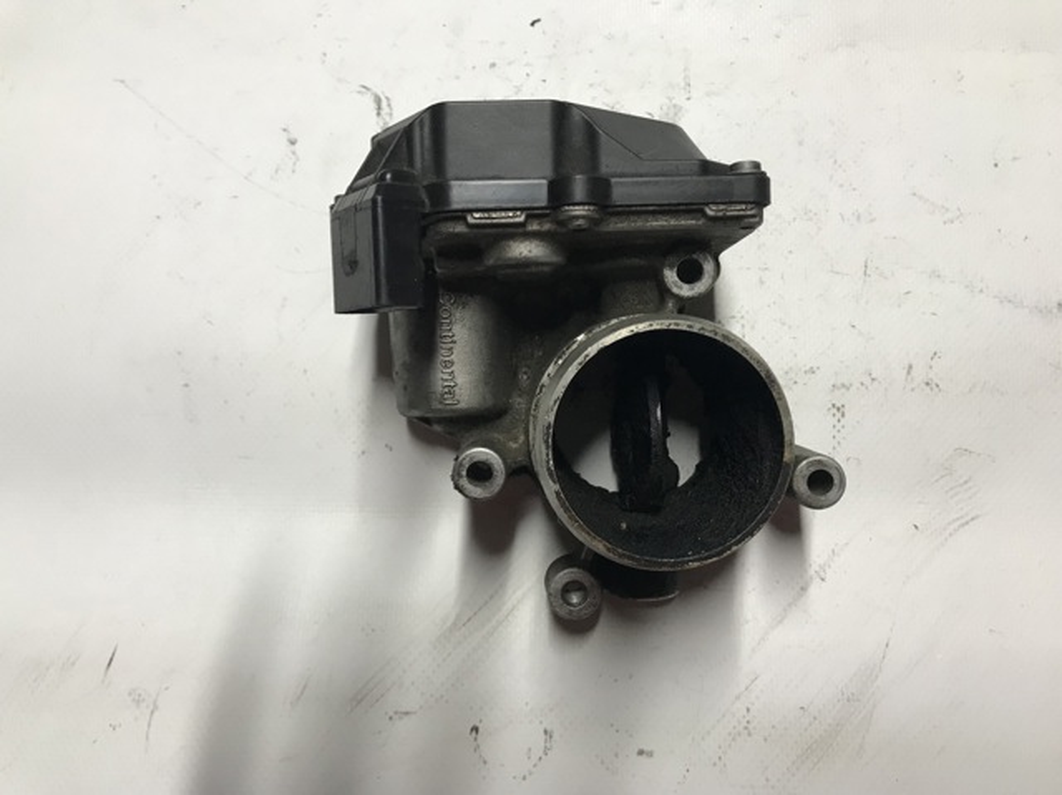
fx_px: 858
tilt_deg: -78.4
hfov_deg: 63.5
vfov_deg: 49.7
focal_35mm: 28
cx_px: 531
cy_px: 398
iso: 25
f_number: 1.8
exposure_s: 1/33
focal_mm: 3.99
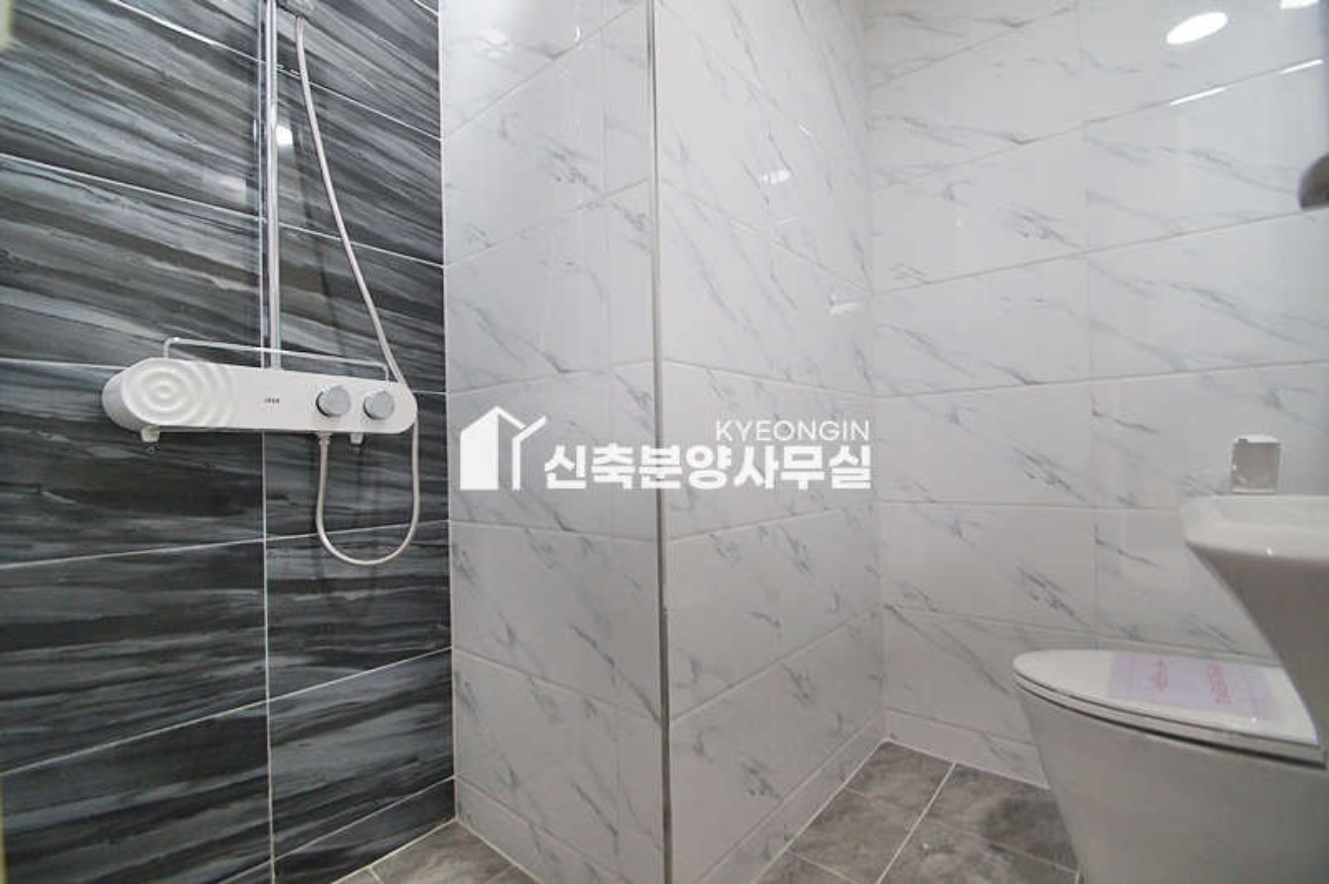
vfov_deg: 77.2
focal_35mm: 15
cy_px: 442
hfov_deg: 100.4
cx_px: 664
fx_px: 553
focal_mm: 10
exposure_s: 1/80
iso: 800
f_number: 4
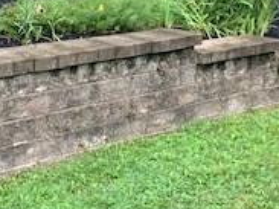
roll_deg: +1.3
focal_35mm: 91
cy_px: 6
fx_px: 733
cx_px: 59
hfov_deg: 21.3
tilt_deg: -5.8
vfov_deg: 15.9
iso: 50
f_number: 1.8
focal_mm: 4.25
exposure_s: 1/122
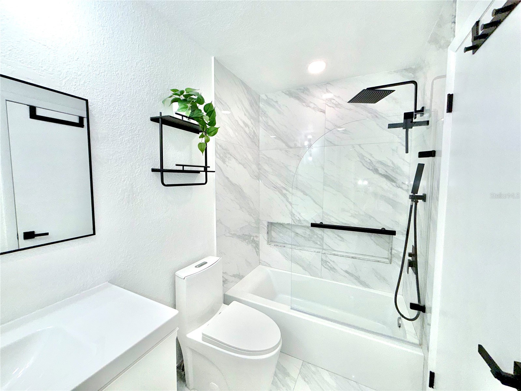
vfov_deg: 85.7
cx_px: 260
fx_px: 211
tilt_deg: -4.8
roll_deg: -0.2
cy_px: 196
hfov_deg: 102.1
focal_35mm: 14
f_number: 2.2
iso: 16
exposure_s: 1/224
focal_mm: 2.22
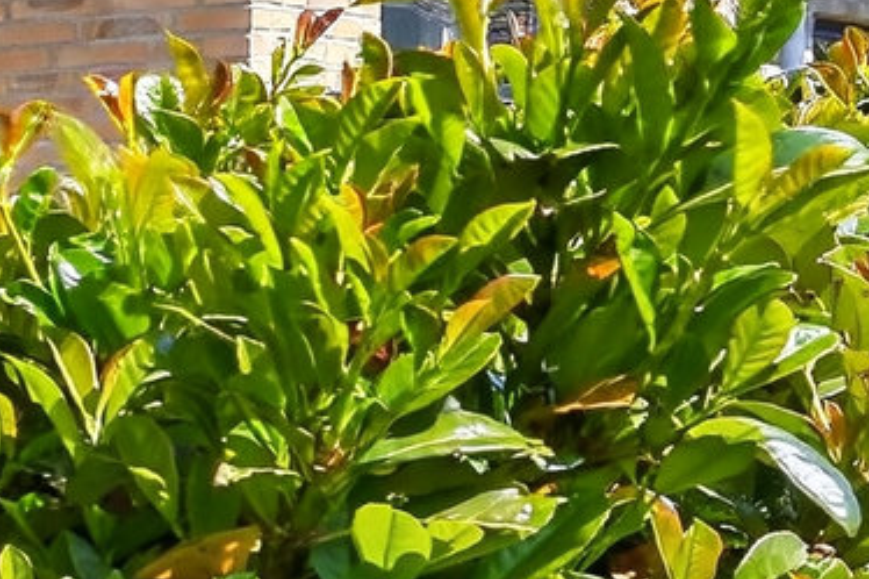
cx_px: -2098
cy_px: 319
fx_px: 3137
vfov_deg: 10.5
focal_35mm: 130
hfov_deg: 9.6
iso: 400
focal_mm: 19
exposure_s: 1/200
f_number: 8
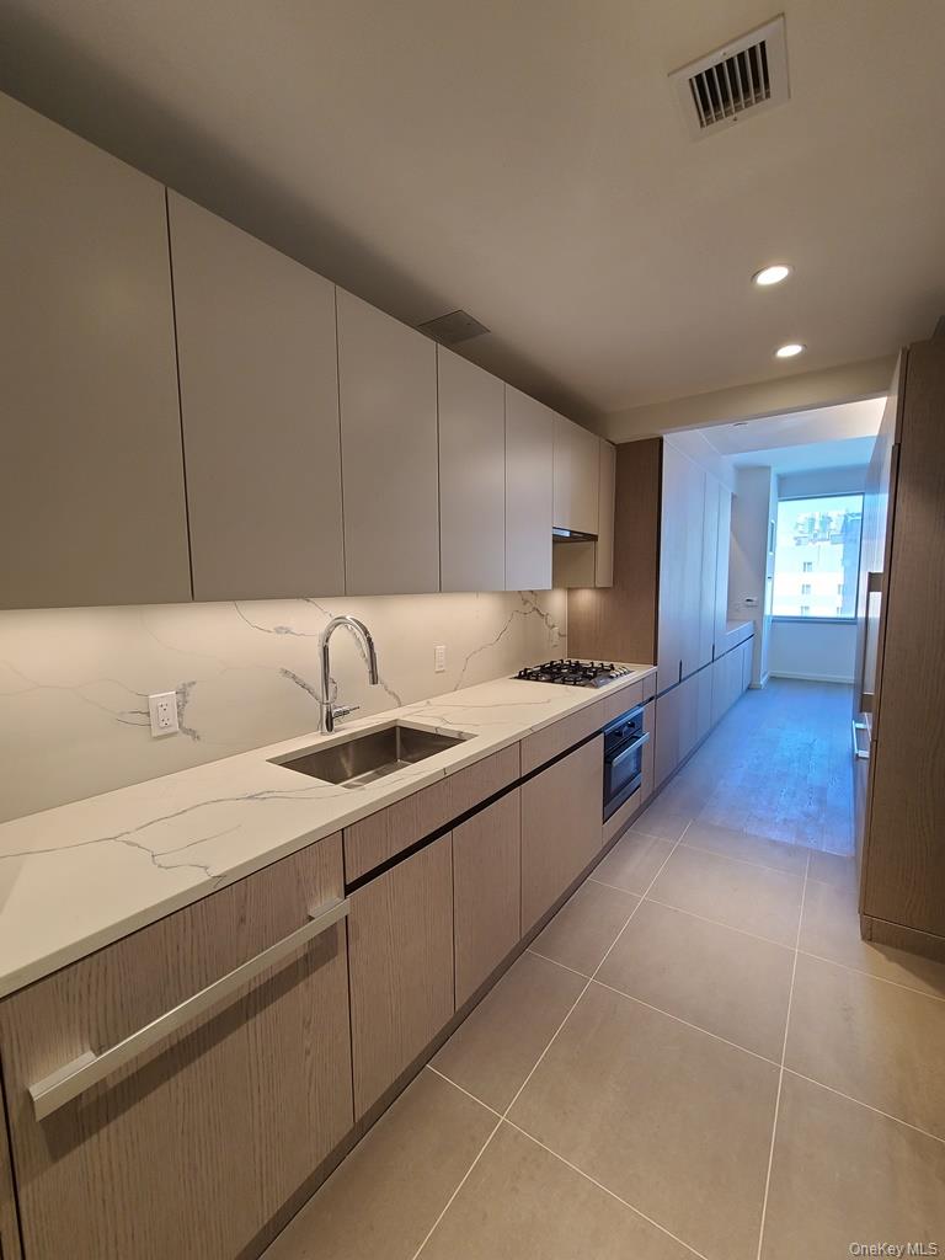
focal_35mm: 13
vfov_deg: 106.2
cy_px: 630
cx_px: 472
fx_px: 473
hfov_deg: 89.9
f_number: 2.2
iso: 125
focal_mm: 2.2
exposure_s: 1/59
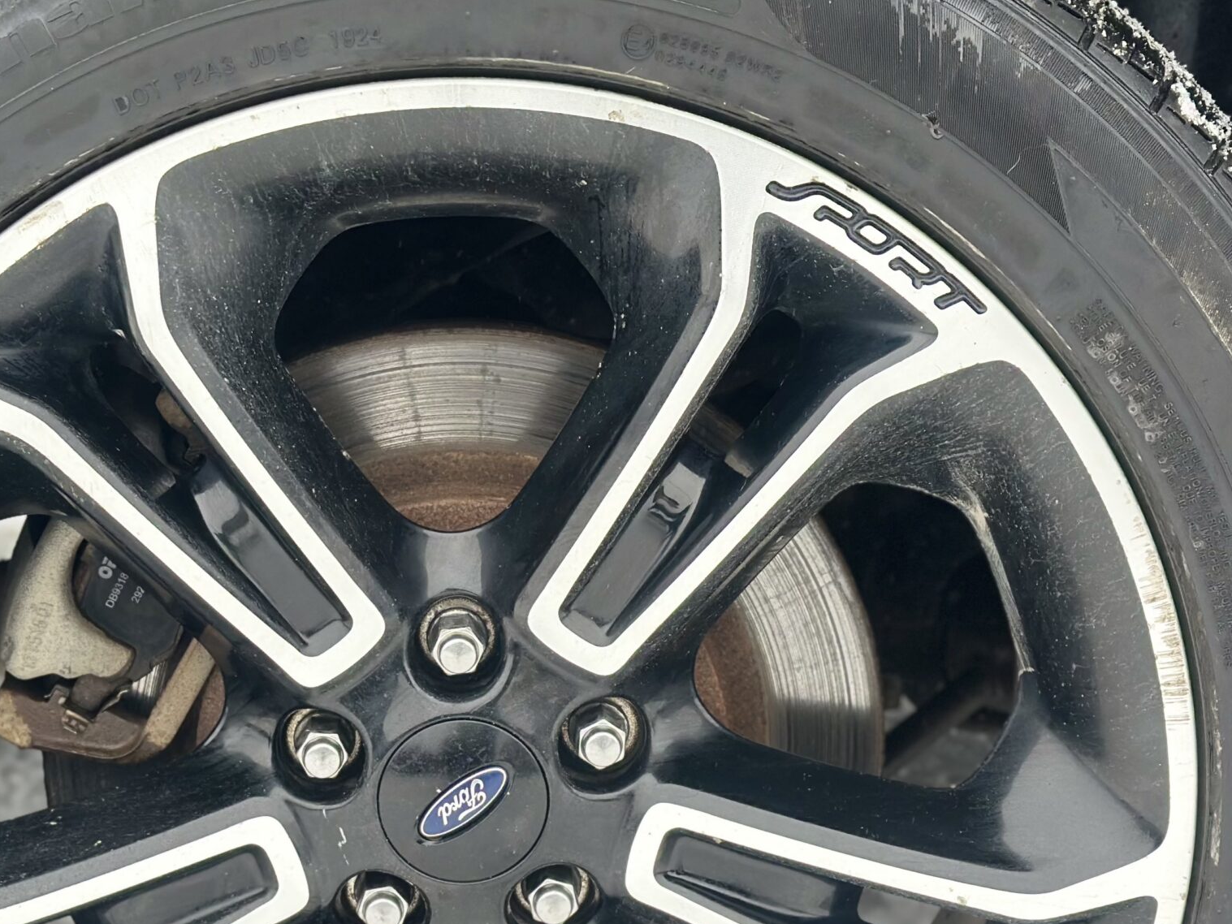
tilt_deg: -14.2
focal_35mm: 81
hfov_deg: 24.1
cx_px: 465
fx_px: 2883
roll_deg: +0.8
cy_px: 701
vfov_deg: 18.1
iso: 80
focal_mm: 6.86
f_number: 1.78
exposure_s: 1/503
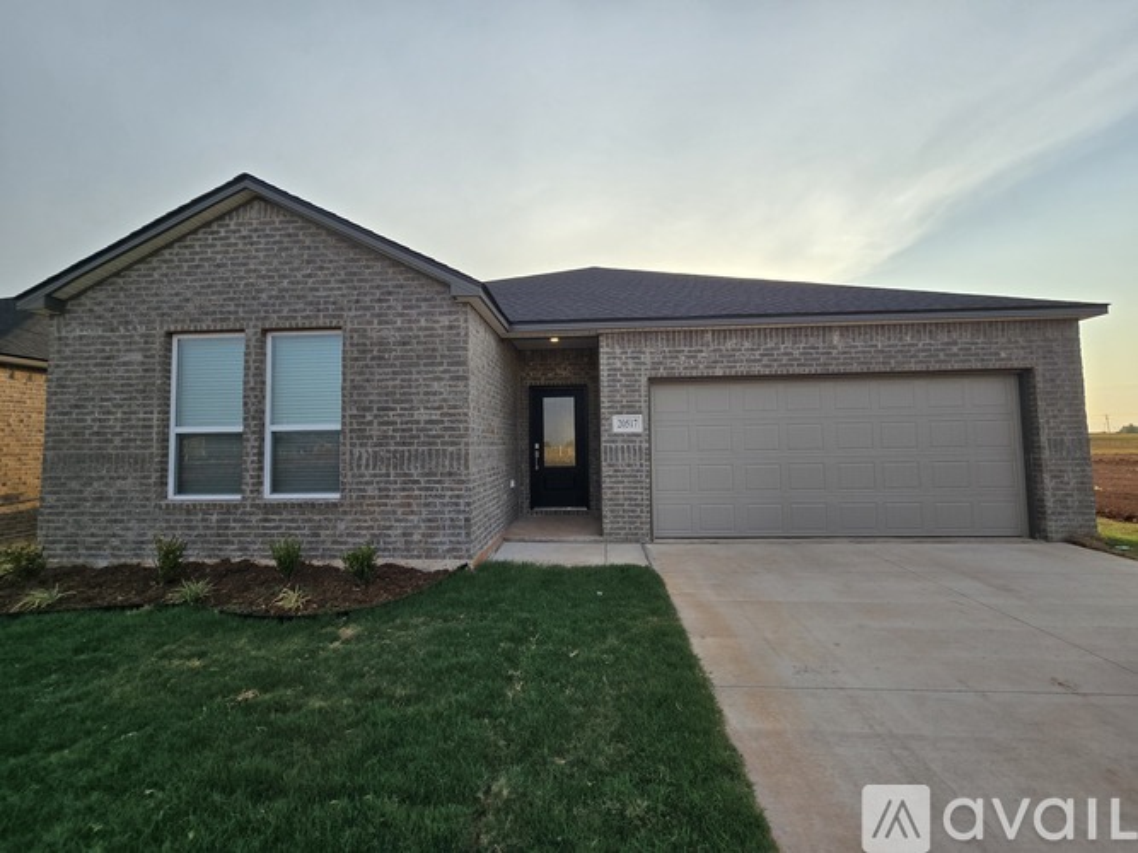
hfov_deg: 106.2
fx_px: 427
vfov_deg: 89.9
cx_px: 569
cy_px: 426
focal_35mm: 13
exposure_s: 1/699
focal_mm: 2.2
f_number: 2.2
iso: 50
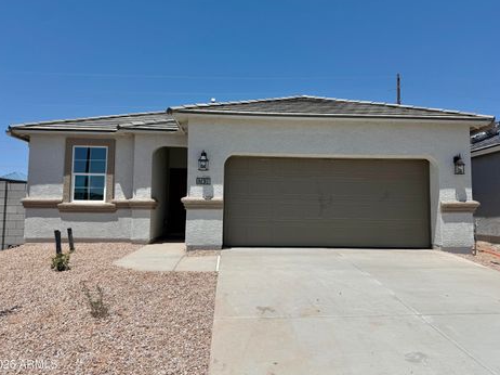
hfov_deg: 67.3
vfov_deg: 53.0
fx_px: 375
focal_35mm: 26
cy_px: 179
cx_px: 260
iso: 80
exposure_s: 1/8130
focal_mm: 6.76
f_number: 1.78
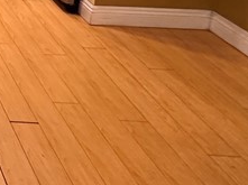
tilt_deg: -11.9
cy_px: -120
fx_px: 465
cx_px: -194
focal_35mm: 65
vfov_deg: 18.8
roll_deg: -0.7
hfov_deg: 20.9
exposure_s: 1/60
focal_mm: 2.22
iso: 320
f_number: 2.2
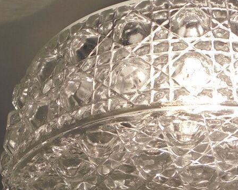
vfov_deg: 20.3
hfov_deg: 24.9
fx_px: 528
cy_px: 133
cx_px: 197
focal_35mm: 75
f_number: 4.2
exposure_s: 1/200
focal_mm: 6.9
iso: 100
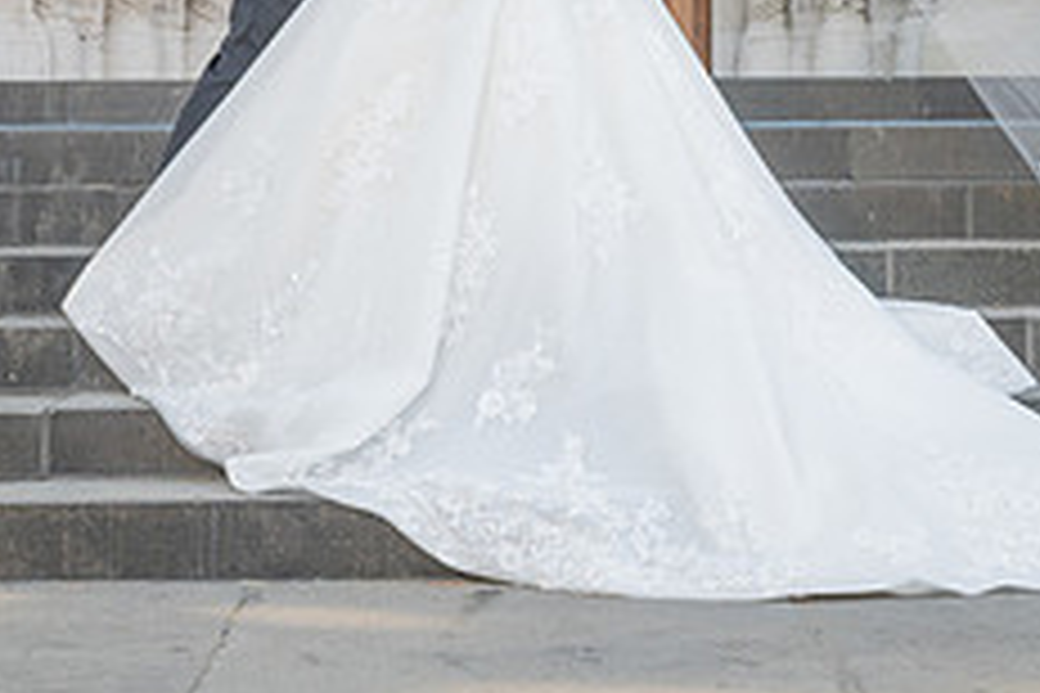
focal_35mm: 100
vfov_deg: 13.4
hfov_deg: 20.4
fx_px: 2889
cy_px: -115
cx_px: 649
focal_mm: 24
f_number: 5.6
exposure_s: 1/250
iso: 400
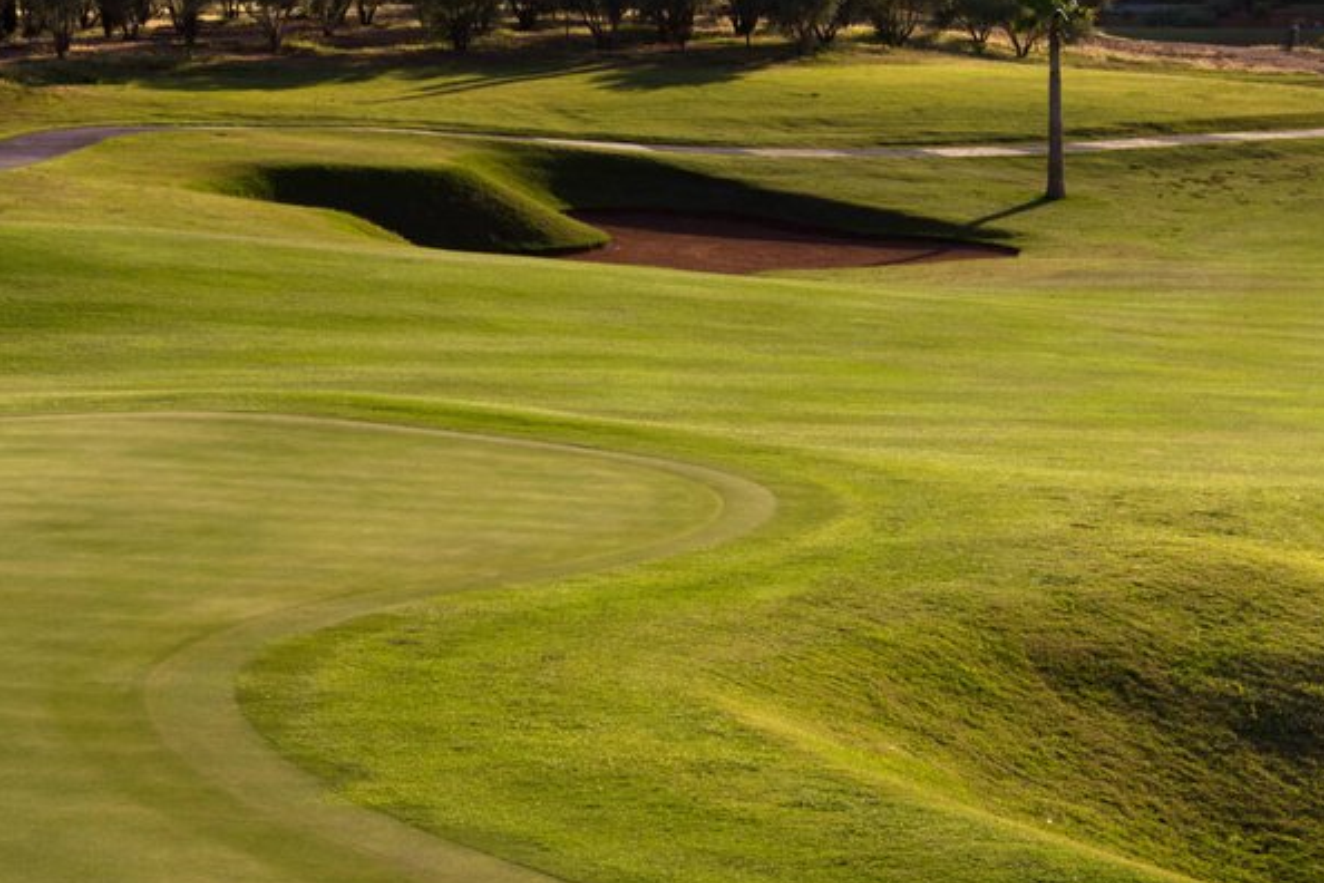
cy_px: 501
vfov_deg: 11.9
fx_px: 4229
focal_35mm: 115
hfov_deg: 17.8
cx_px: 484
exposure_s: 1/125
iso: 100
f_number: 8
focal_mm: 50
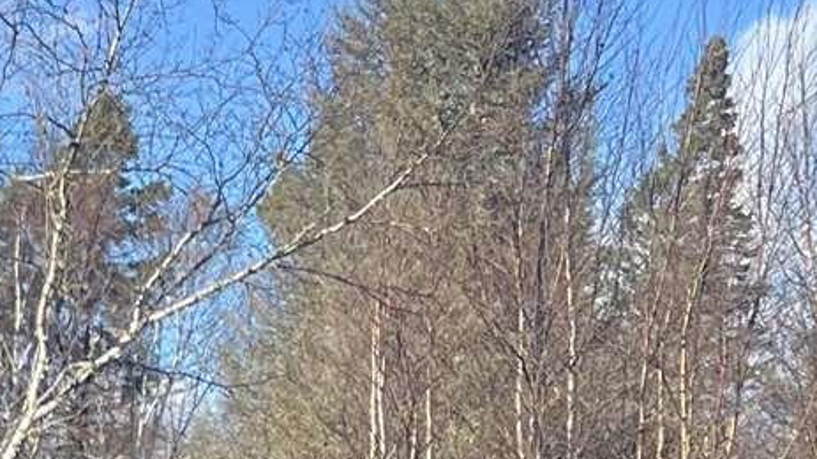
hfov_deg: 14.9
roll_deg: -2.4
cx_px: -55
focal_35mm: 141
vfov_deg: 8.2
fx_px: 3053
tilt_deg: -2.2
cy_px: 865
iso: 50
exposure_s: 1/1209
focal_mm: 5.7
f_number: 1.5
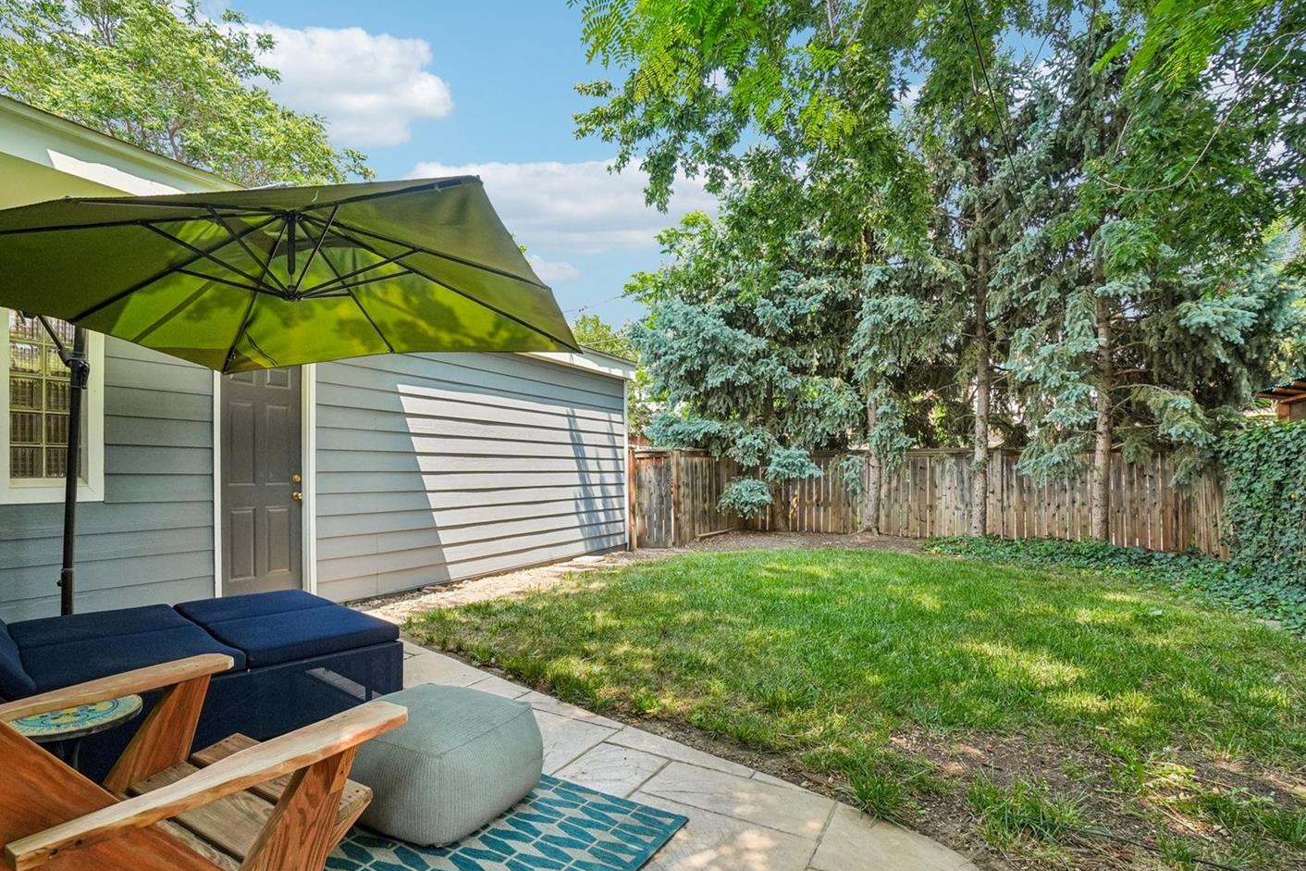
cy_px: 475
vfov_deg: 70.3
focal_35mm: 17
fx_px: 617
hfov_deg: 92.9
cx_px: 577
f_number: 8
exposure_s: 1/160
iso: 400
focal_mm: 10
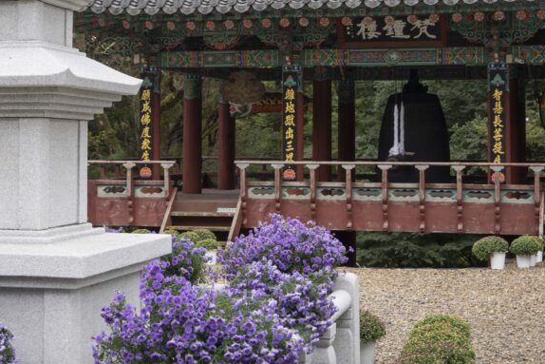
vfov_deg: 16.6
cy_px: 79
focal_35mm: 82
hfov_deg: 24.7
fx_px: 1242
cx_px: 221
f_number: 6.3
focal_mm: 46
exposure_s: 1/60
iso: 100
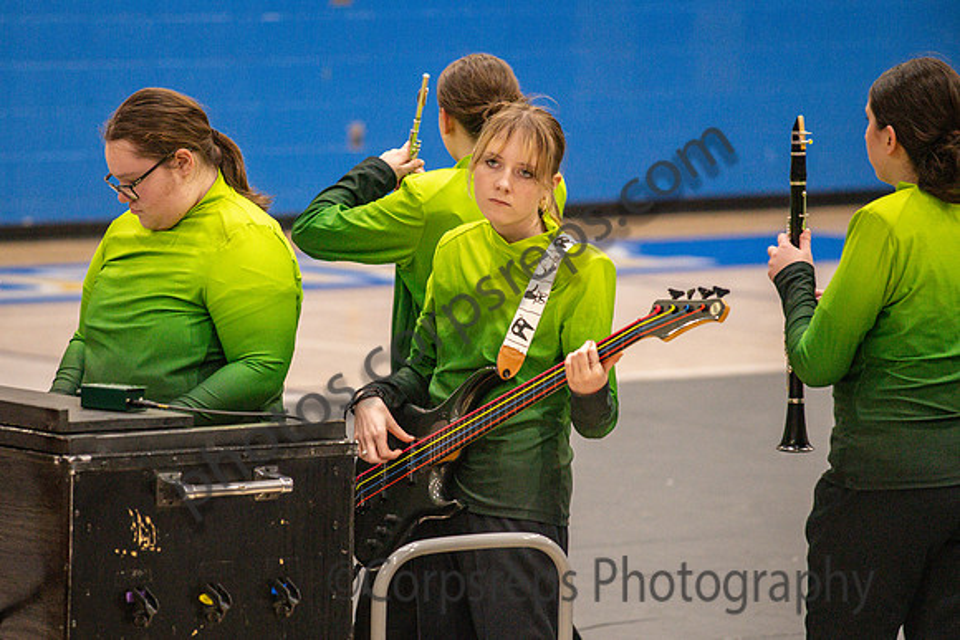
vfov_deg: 5.3
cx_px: 445
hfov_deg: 7.9
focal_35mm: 259
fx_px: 6910
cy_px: 364
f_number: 4
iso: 6400
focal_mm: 200
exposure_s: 1/500
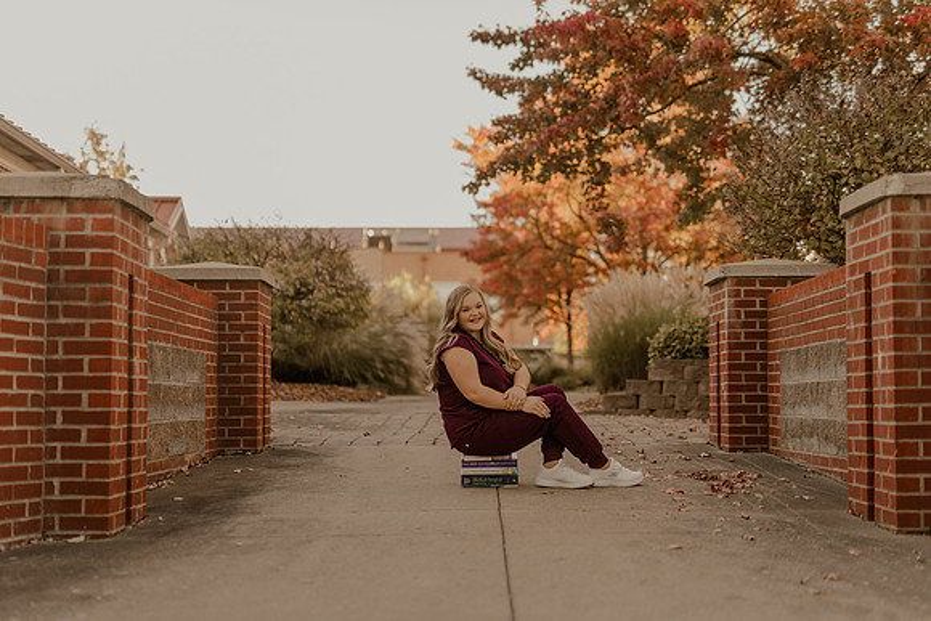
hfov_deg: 36.0
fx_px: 1431
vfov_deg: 24.5
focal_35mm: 55
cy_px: 308
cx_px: 460
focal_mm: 50
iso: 640
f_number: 1.8
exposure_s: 1/2000
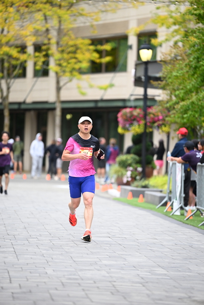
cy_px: 152
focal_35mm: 200
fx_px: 1699
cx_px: 102
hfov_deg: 6.9
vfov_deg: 10.3
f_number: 2.8
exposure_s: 1/2000
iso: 1000
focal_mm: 200
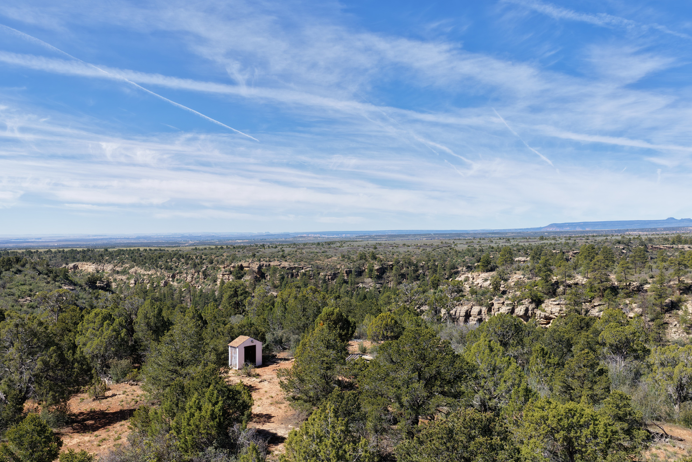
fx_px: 557
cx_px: 342
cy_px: 225
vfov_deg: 45.0
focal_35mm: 29
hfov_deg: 63.7
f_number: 2.8
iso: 200
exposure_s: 1/1600
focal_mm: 14.45
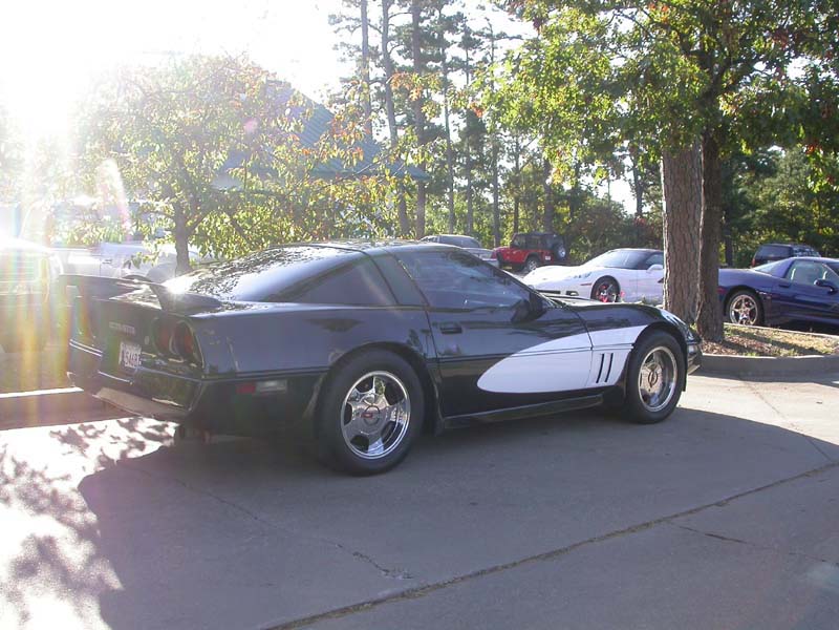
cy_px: 315
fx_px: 921
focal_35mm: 38
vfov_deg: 37.7
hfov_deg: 49.0
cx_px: 420
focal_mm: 7.85
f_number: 5.3
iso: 100
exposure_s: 1/116
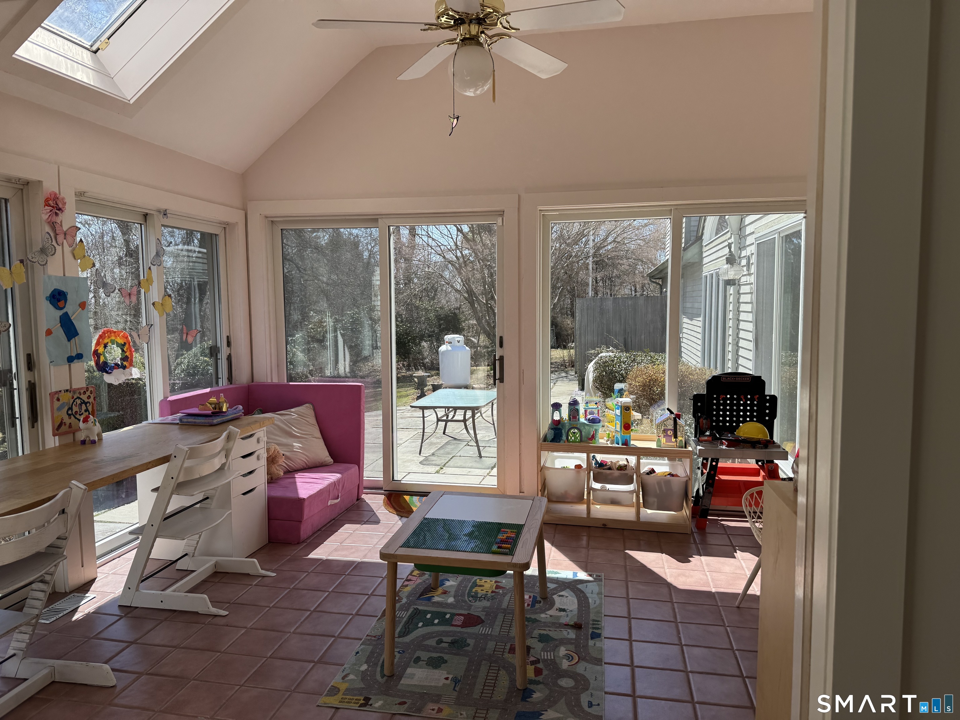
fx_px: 666
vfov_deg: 56.8
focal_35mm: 24
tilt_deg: -4.9
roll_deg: +1.7
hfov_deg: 71.6
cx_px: 480
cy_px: 360
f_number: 1.78
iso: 80
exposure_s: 1/1339
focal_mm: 6.76
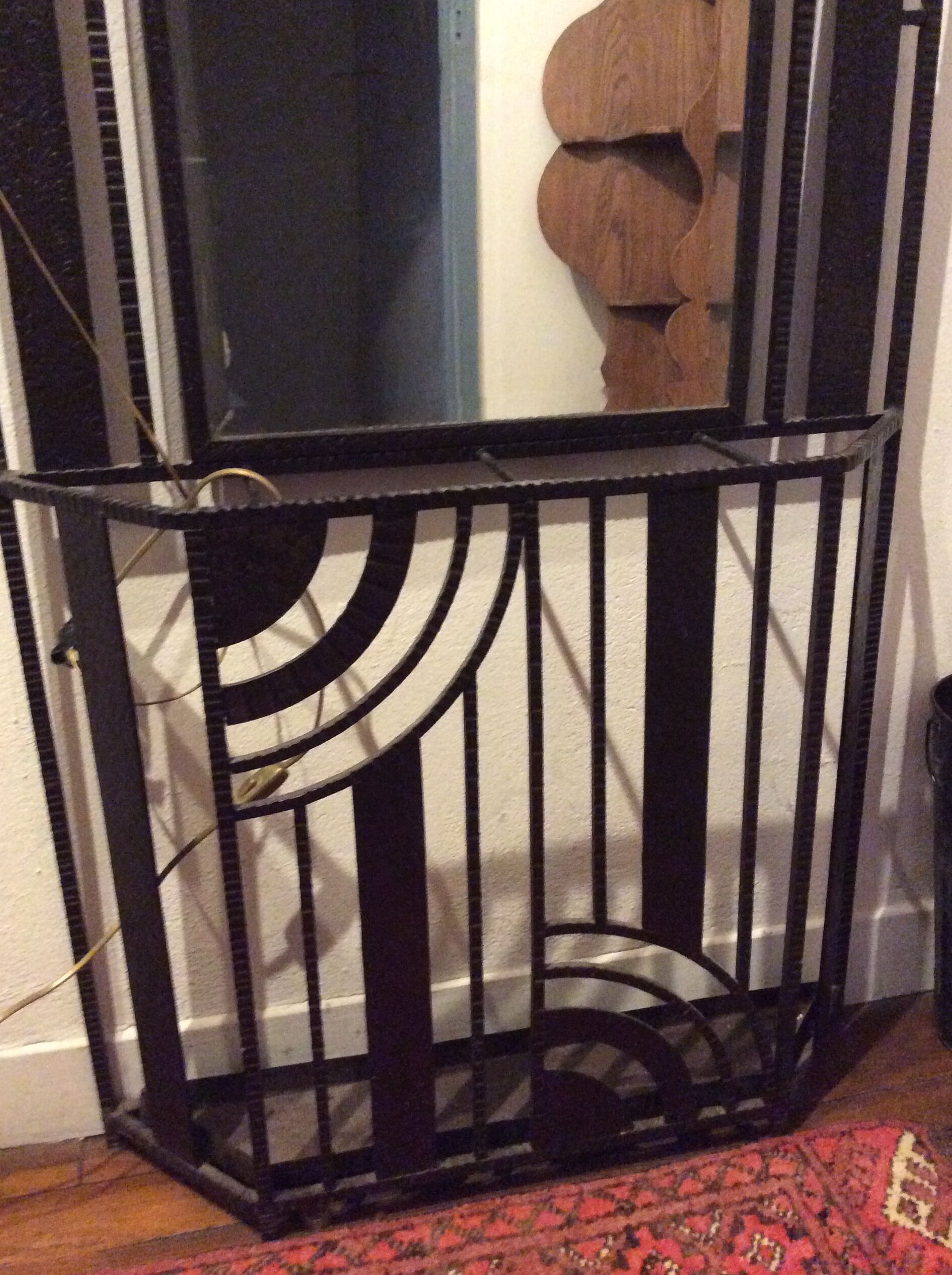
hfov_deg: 42.8
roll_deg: +2.7
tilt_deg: -22.7
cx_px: 473
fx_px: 1213
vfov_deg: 55.4
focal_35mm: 33
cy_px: 637
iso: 500
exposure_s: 1/17
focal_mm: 3.3
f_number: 2.4
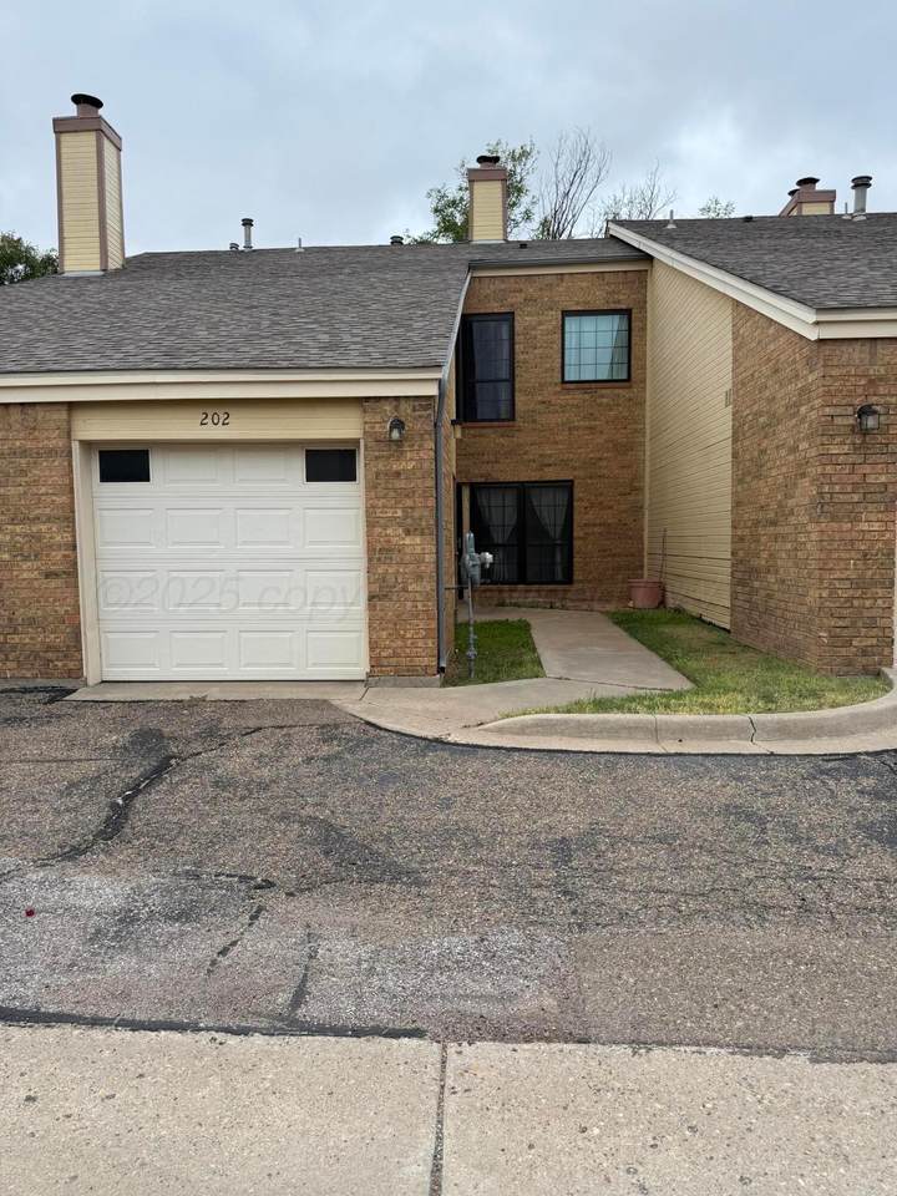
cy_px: 598
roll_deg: +0.4
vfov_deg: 71.6
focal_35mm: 24
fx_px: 829
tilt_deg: -4.3
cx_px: 448
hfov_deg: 56.8
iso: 80
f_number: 1.78
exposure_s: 1/1361
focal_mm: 6.76
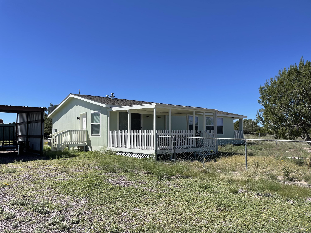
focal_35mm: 26
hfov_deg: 67.3
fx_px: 234
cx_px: 156
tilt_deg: +5.4
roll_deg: +0.8
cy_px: 116
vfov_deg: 53.1
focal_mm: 4.2
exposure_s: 1/3509
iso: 32
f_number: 1.6
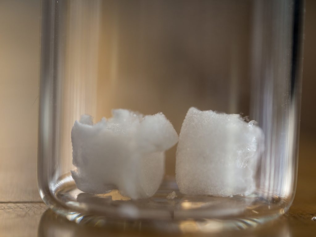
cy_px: 118
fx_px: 1095
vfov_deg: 12.3
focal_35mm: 120
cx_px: 158
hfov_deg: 16.4
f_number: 2.8
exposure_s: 1/125
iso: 200
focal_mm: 60
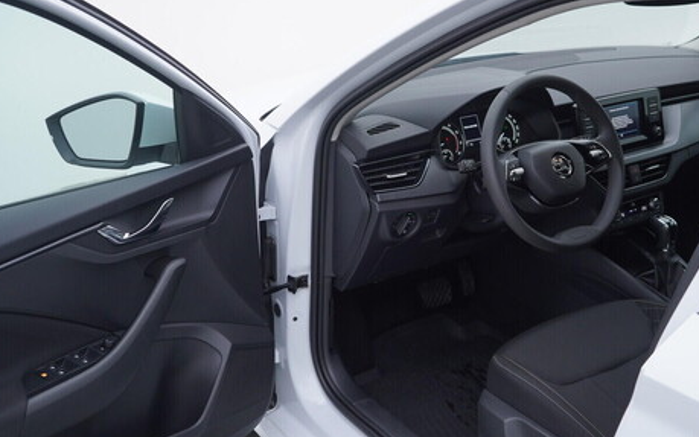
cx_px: 396
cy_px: 185
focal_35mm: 44
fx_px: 838
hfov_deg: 45.2
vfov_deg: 29.2
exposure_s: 1/60
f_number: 3.5
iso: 125
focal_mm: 24
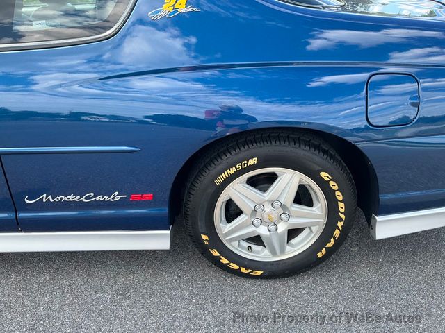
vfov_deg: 48.2
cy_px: 166
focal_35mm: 29
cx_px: 222
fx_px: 373
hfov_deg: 61.7
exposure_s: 1/318
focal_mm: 3
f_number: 1.8
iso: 25
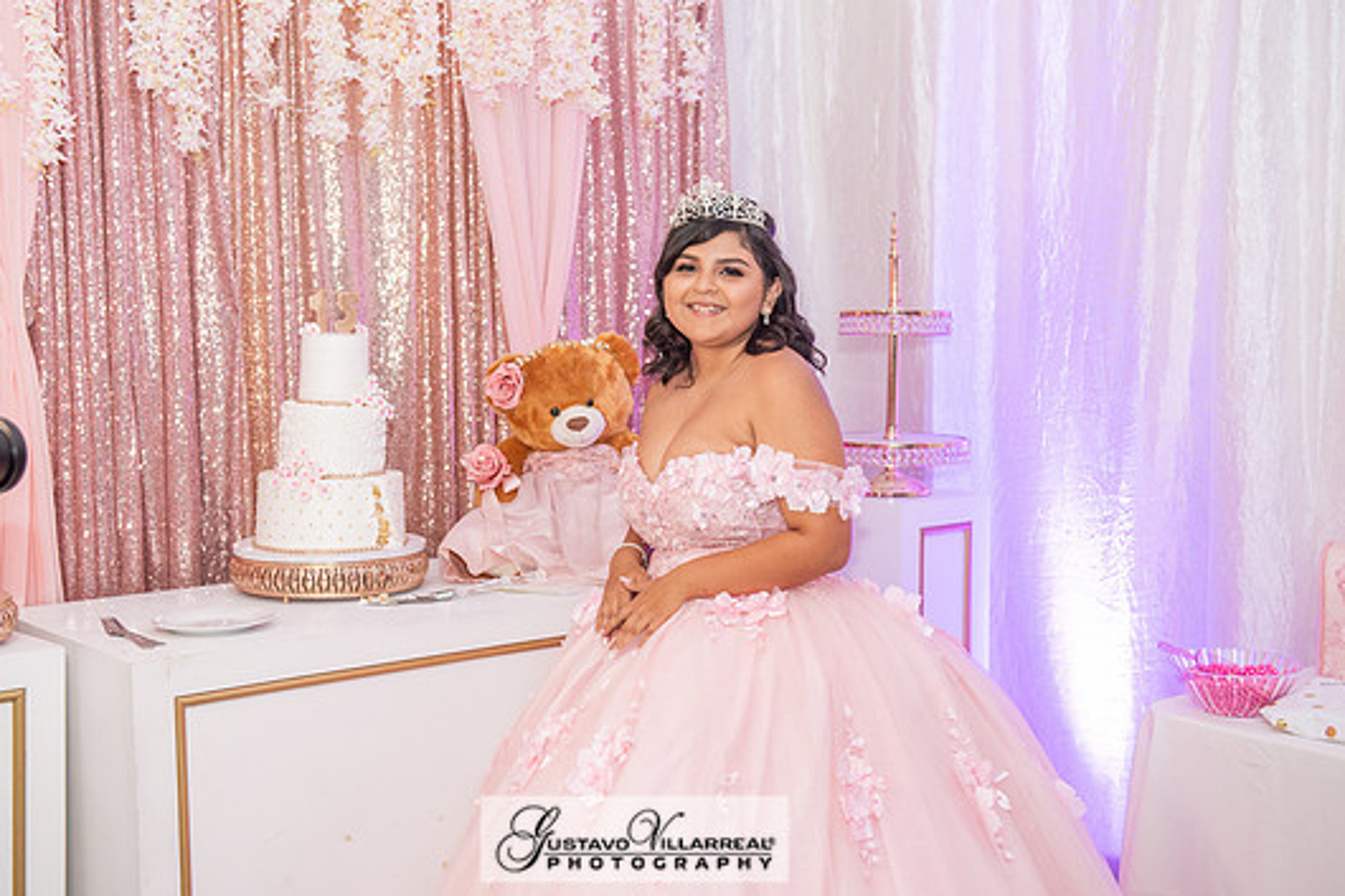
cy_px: 445
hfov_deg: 42.7
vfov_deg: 29.2
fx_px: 1718
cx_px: 634
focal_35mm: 46
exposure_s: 1/60
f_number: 4
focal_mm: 42
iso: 1250
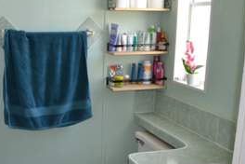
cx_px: 64
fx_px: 333
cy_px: 111
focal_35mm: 49
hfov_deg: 39.4
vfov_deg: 27.3
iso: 400
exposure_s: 1/80
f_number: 4
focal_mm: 18
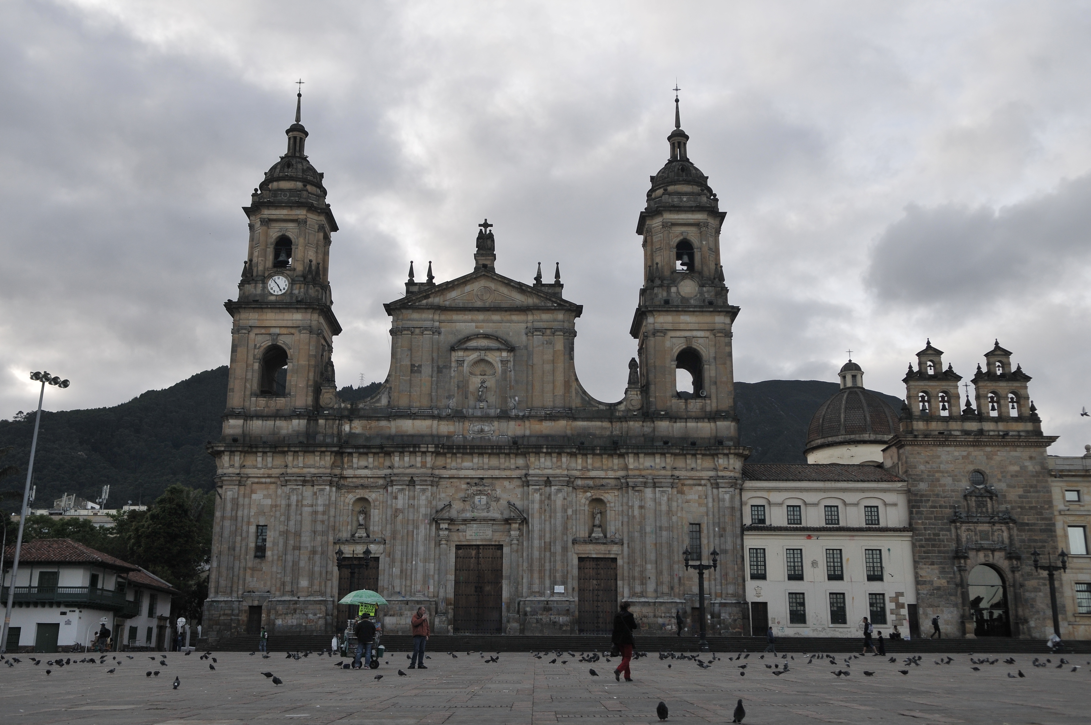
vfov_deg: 34.1
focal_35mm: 39
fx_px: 1180
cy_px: 362
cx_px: 546
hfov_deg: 49.6
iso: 320
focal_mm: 26
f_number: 4
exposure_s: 1/500
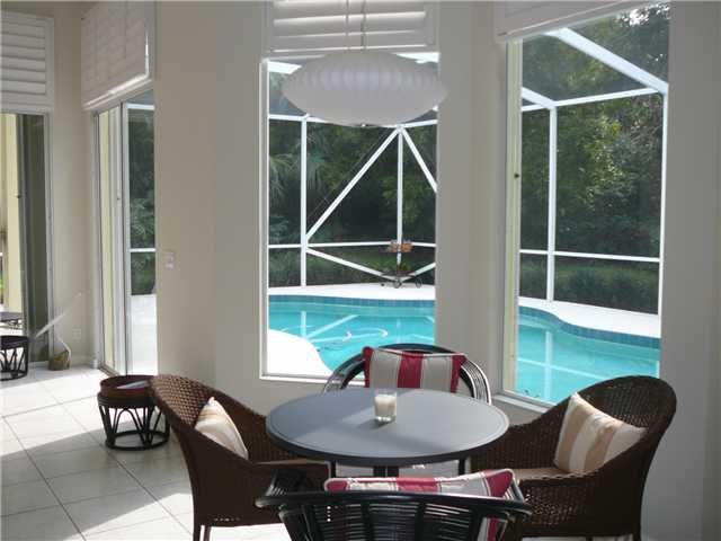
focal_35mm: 35
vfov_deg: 40.7
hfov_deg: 52.6
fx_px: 729
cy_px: 270
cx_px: 360
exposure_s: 1/60
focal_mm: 5.2
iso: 80
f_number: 2.8
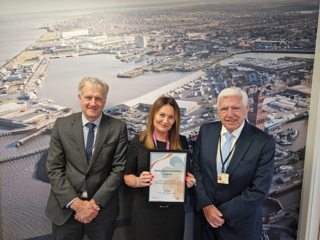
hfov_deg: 73.9
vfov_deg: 58.9
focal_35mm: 23
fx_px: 213
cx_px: 160
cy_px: 120
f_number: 1.8
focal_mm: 5.4
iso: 160
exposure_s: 1/100
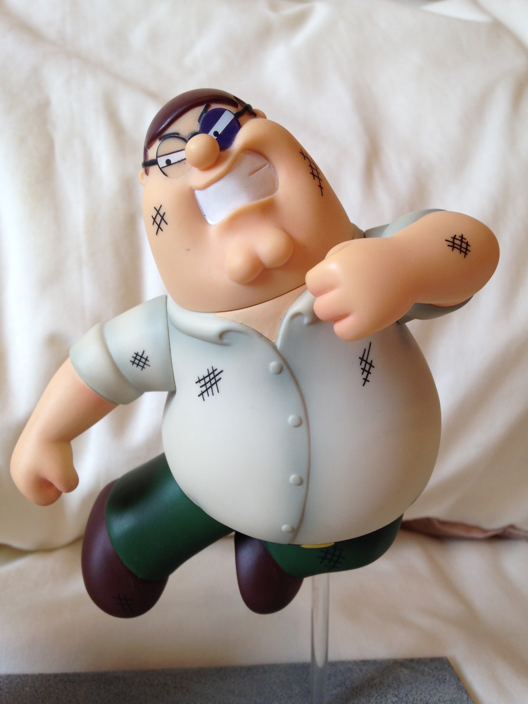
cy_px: 352
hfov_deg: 42.9
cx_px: 264
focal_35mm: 33
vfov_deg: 55.4
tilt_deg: -9.8
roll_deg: -1.8
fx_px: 671
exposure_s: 1/30
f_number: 2.4
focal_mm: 4.12
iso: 50
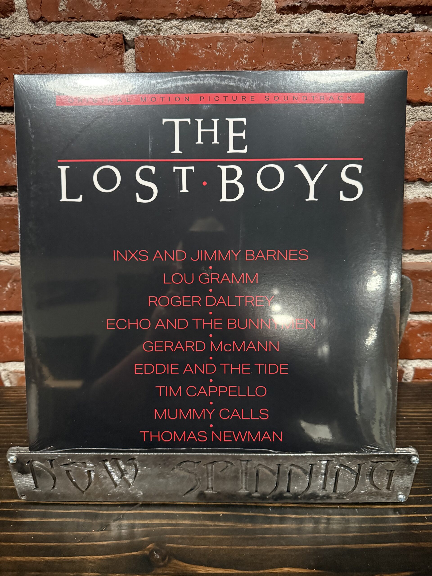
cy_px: 288
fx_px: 399
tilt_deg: -28.0
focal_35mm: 24
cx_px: 216
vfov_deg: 71.6
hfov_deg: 56.8
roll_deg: +0.6
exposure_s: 1/30
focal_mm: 6.76
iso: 1000
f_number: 1.78
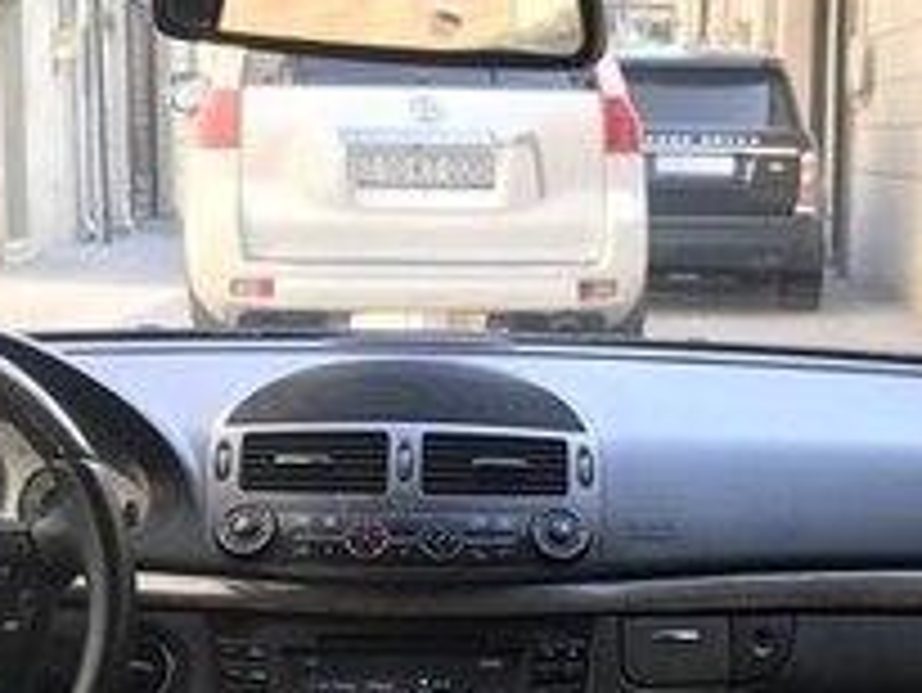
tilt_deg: -13.8
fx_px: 2399
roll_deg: -1.3
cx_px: 697
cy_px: 772
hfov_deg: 21.6
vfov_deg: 15.9
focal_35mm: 90
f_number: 1.8
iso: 20
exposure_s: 1/196
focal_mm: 3.99
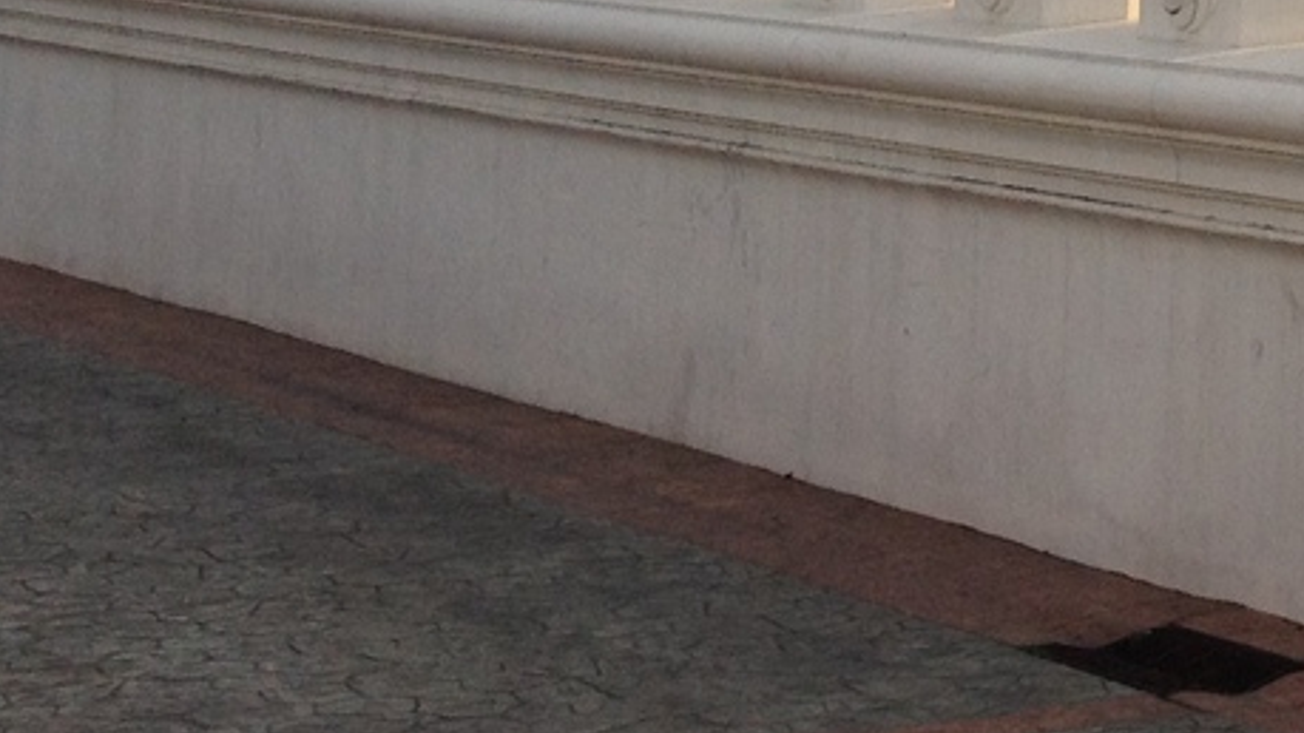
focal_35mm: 133
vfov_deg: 8.7
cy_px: -685
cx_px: 2111
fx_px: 4598
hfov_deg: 14.7
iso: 64
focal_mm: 4.28
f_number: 2.4
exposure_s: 1/1175
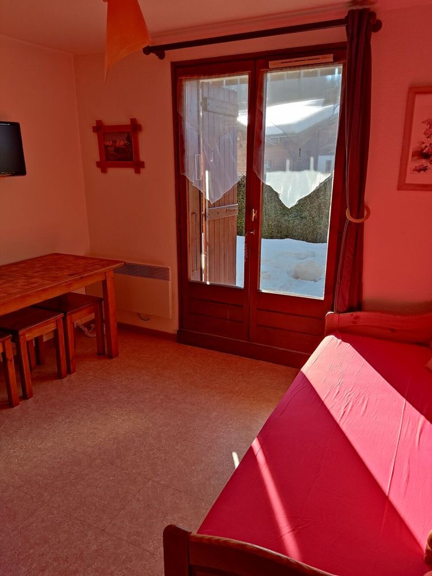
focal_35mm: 25
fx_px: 416
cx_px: 216
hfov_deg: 54.9
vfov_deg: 69.4
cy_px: 288
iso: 74
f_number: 1.79
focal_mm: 4.71
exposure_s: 1/100
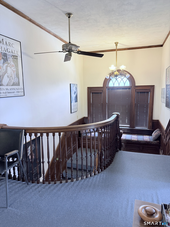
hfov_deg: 56.8
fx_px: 157
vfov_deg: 71.6
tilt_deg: -7.2
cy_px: 114
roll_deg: +0.6
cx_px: 85
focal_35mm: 24
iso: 250
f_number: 1.78
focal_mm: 6.76
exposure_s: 1/60
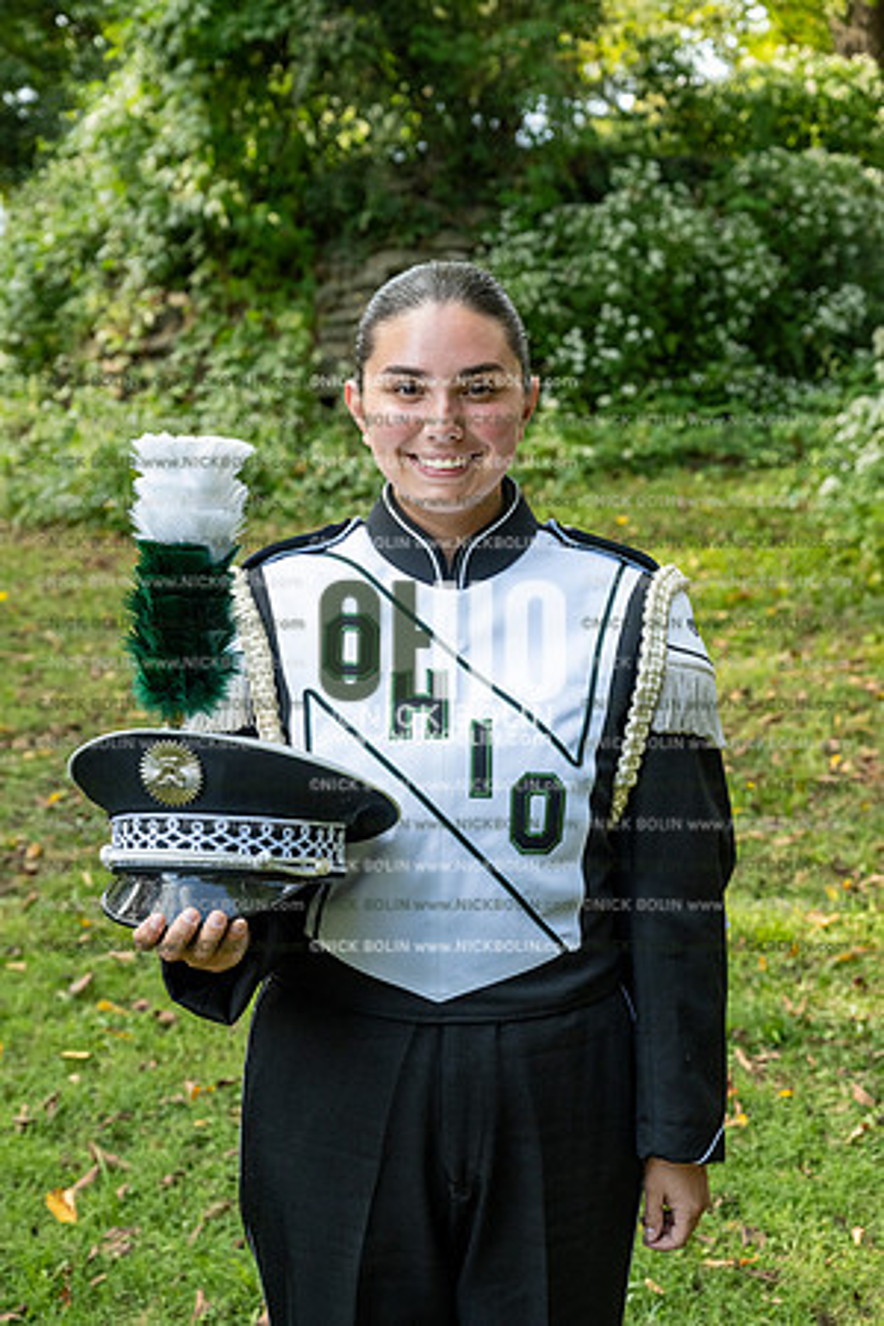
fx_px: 1952
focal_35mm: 53
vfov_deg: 37.5
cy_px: 663
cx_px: 442
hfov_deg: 25.5
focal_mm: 53
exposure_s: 1/800
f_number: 5.6
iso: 1250
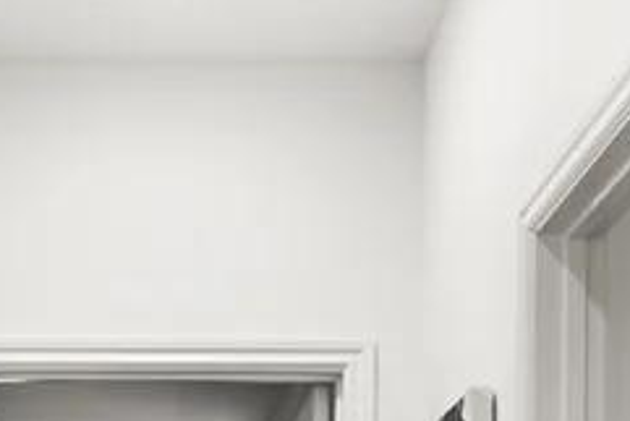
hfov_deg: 23.6
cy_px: 702
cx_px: 152
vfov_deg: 14.6
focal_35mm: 85
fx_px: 1488
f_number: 8
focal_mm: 20
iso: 400
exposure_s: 1/15
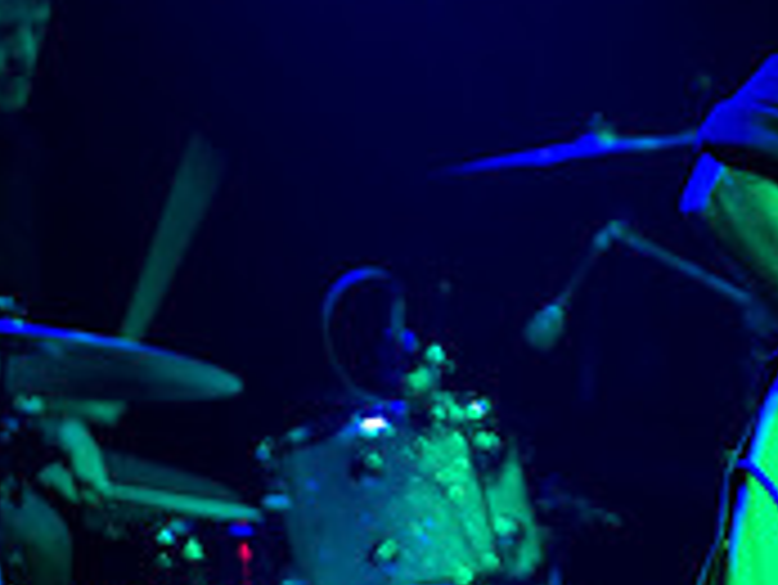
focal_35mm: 145
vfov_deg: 10.2
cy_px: 79
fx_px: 3261
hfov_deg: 13.0
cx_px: 1120
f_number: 1.8
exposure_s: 1/60
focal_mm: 30
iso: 1000
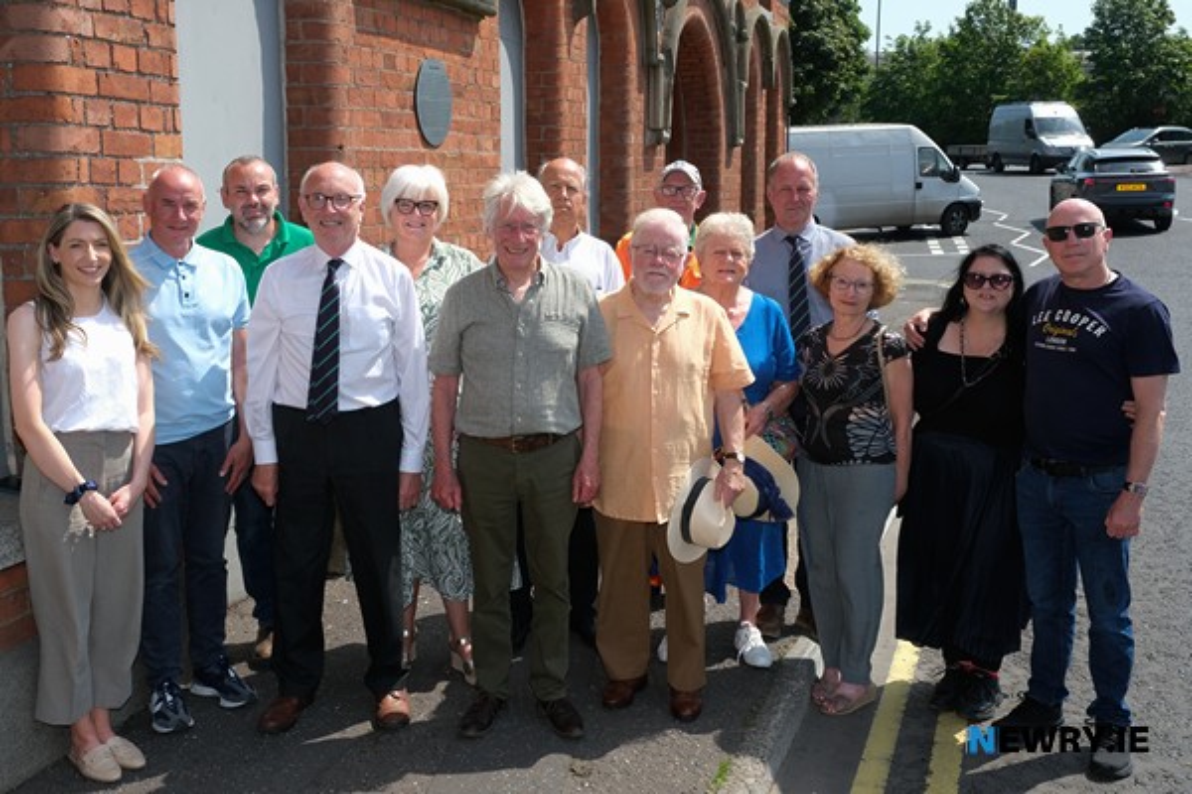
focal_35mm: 31
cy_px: 397
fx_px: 1026
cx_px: 596
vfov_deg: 42.3
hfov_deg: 60.3
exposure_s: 1/500
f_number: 8
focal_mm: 20.5
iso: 400
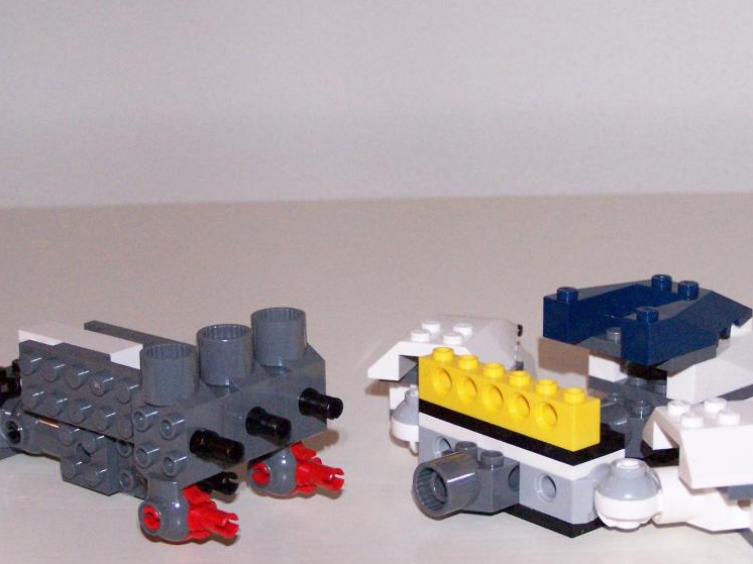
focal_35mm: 92
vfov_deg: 16.0
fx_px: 2001
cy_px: 328
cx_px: 403
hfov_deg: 21.3
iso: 400
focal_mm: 11.1
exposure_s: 1/45
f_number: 3.2
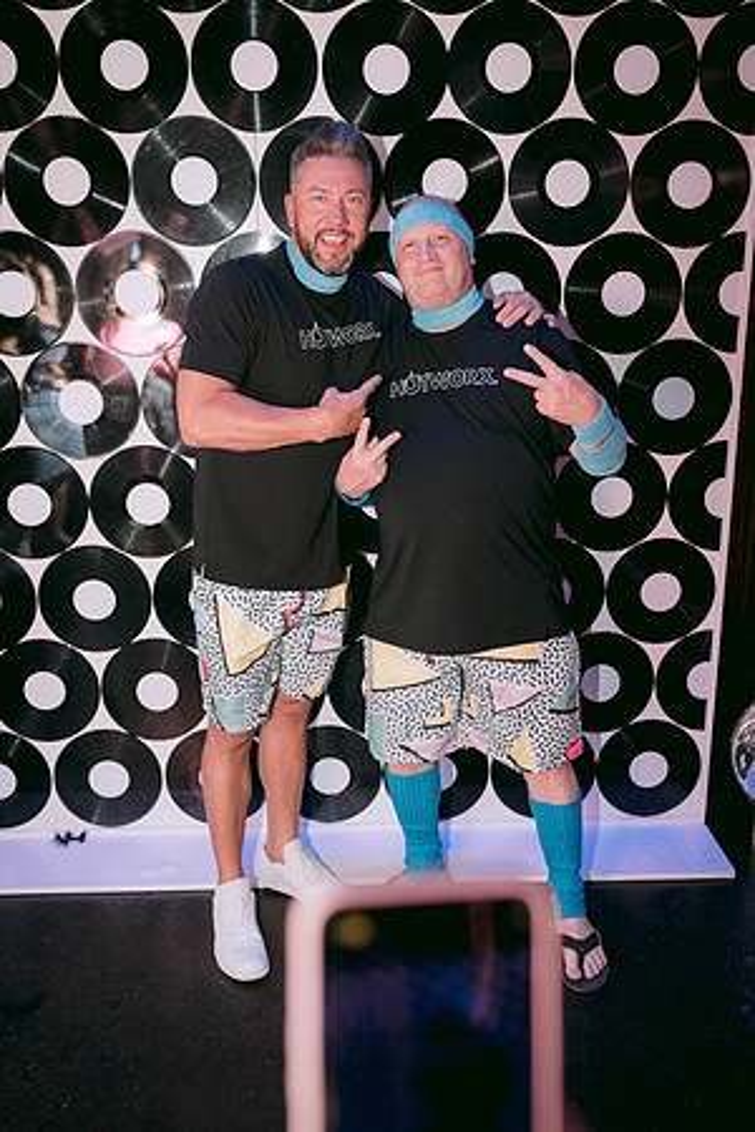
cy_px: 566
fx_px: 1101
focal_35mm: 35
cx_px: 378
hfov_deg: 37.9
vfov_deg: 54.4
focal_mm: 35
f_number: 2.8
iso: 1600
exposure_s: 1/160
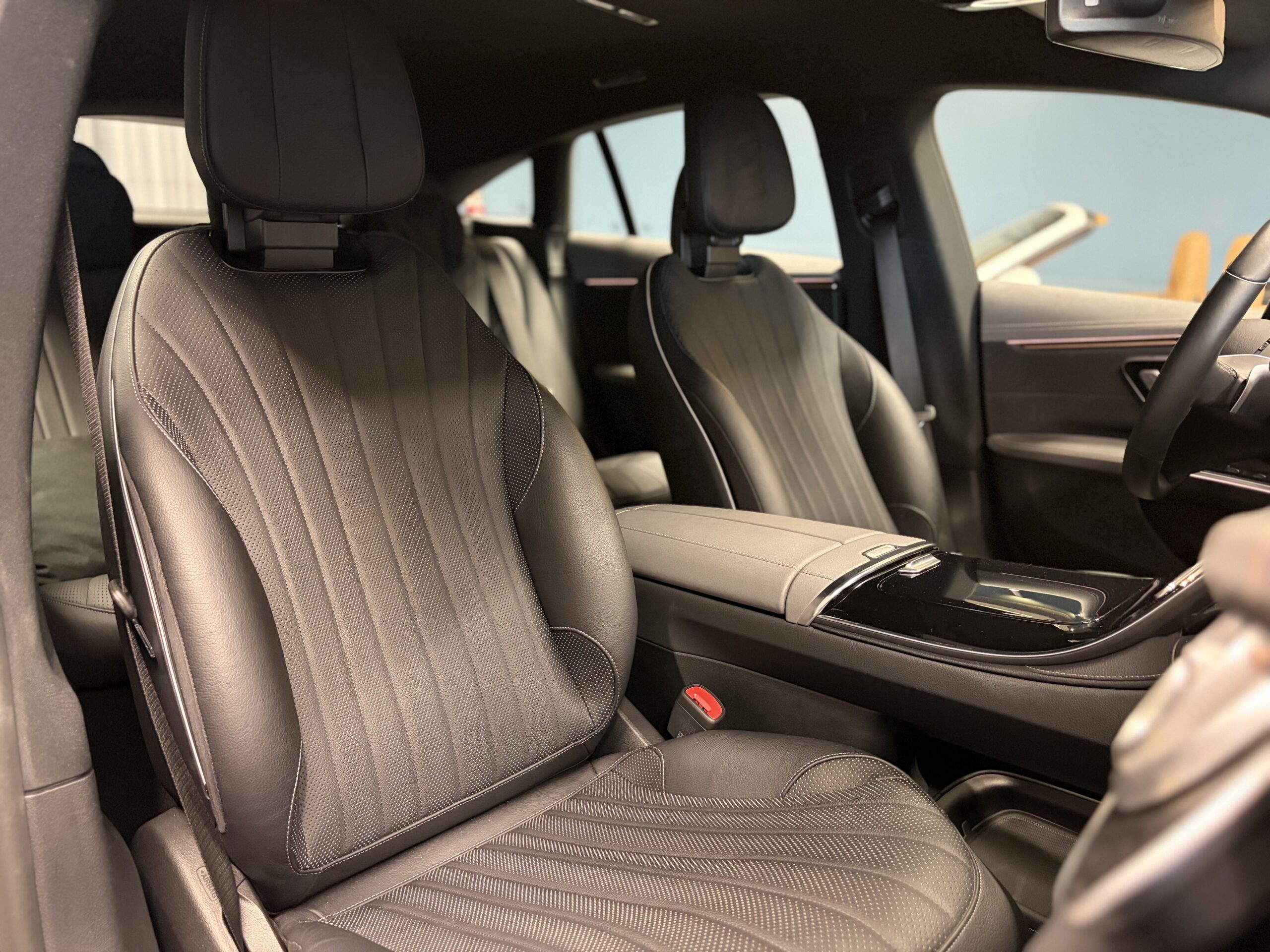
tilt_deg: -13.4
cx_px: 635
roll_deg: -0.8
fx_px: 954
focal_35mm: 26
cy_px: 476
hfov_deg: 67.3
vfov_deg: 53.1
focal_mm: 5.96
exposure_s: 1/33
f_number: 1.6
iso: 500
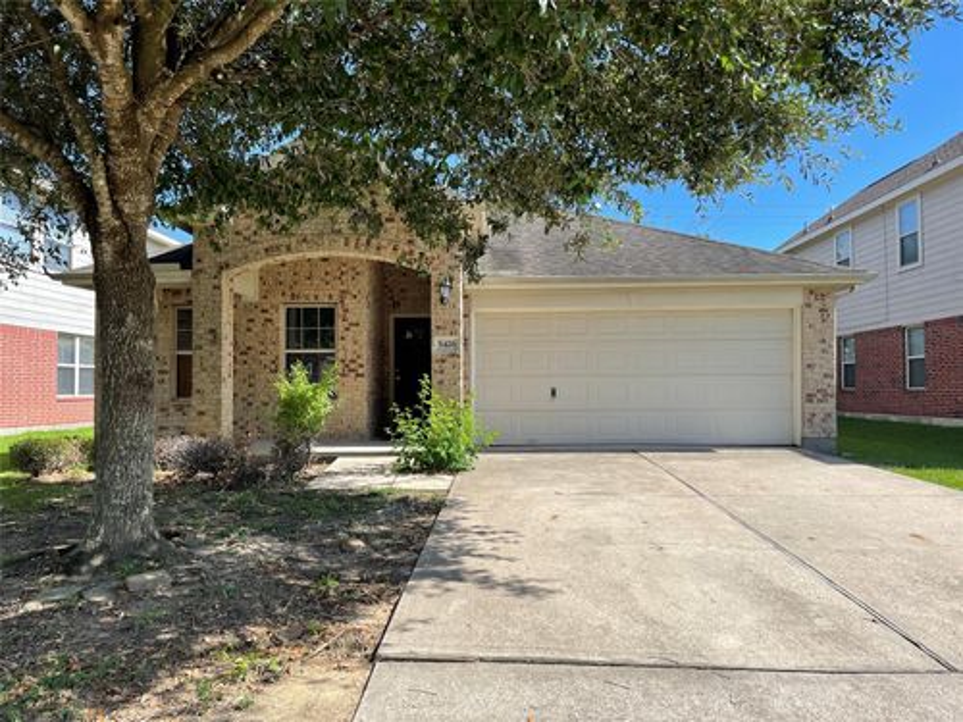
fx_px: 723
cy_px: 361
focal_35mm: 26
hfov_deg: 67.3
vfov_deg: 53.1
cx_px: 482
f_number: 1.6
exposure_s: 1/2053
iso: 32
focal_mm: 4.2
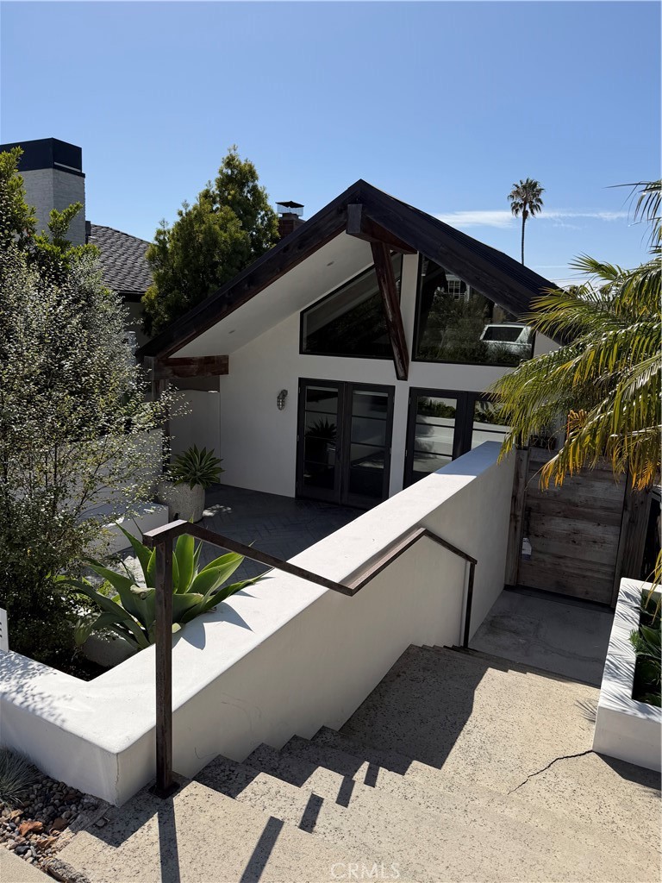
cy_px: 442
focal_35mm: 24
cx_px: 331
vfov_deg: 71.6
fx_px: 612
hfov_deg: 56.8
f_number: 1.78
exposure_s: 1/7353
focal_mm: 6.76
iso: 80
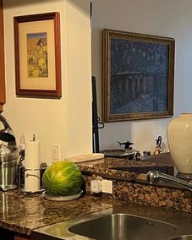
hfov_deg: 27.3
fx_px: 377
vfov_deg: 35.4
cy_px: 122
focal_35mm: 53
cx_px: 183
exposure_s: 1/40
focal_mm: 5.7
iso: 640
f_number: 1.5
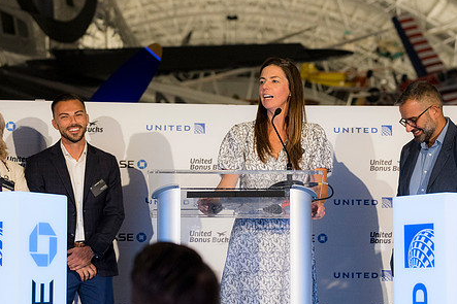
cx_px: 264
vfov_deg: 12.4
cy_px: 194
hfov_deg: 18.6
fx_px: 1396
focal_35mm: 110
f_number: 2.8
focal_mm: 56
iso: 800
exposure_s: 1/200
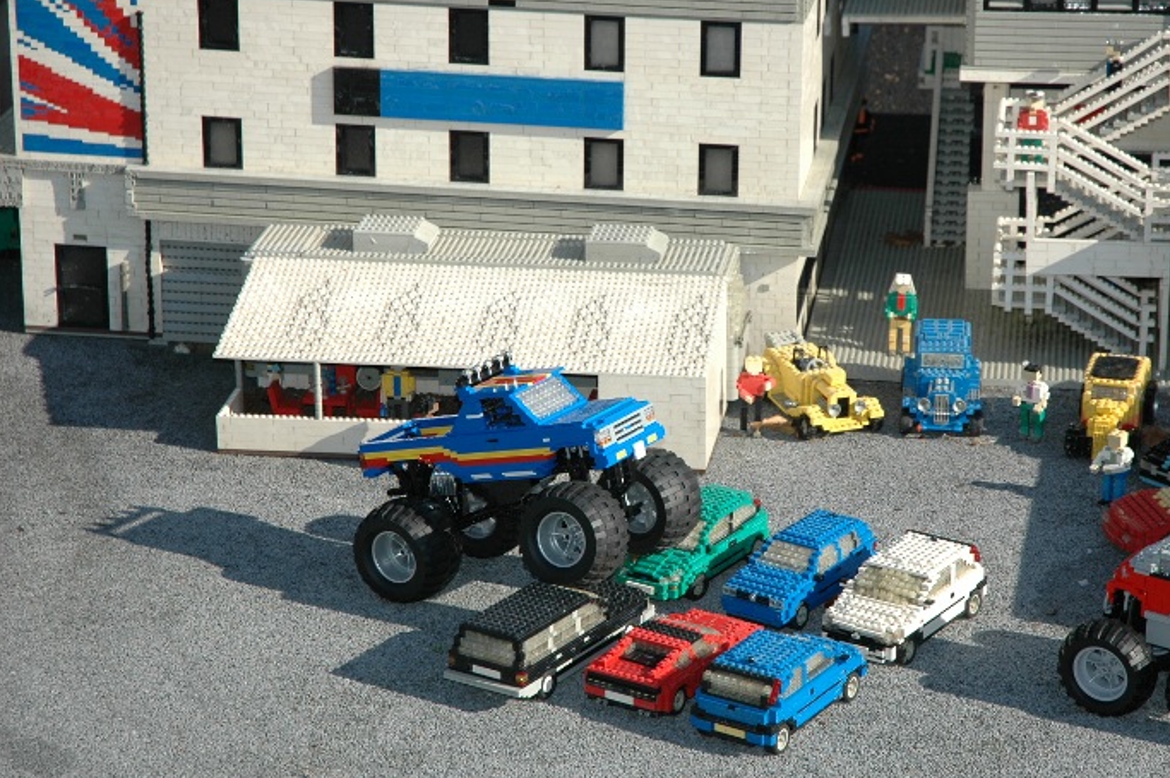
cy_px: 353
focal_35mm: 123
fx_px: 3994
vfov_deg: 11.1
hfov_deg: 16.7
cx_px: 678
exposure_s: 1/500
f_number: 5.6
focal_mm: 70
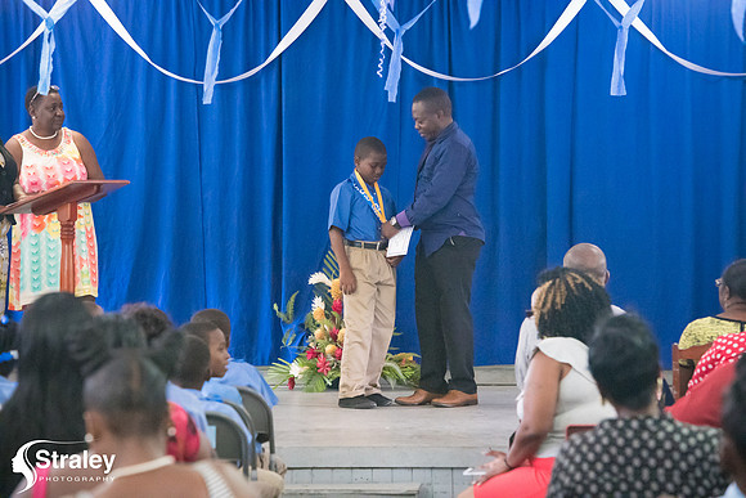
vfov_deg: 9.5
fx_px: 3005
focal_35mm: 145
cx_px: 373
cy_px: 249
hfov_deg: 14.2
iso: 22800
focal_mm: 145
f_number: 6.3
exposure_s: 1/200
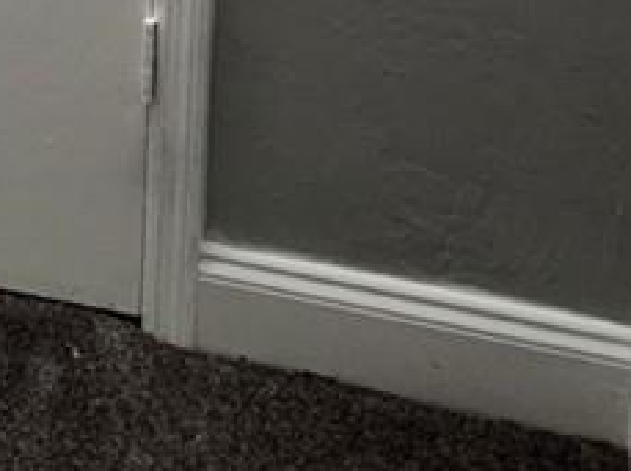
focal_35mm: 91
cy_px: -512
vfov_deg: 13.5
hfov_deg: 20.2
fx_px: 1656
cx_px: -124
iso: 320
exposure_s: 1/40
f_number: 2.2
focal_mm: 2.2
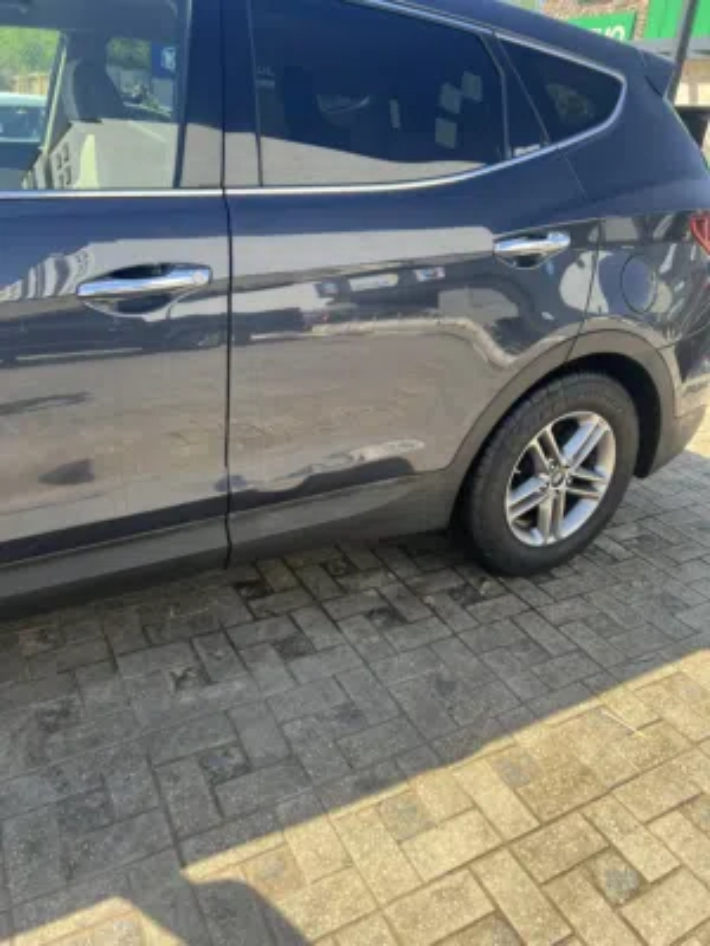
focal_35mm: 26
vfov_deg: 67.3
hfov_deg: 53.1
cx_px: 355
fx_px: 711
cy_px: 473
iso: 50
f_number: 1.5
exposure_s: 1/700
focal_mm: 5.7
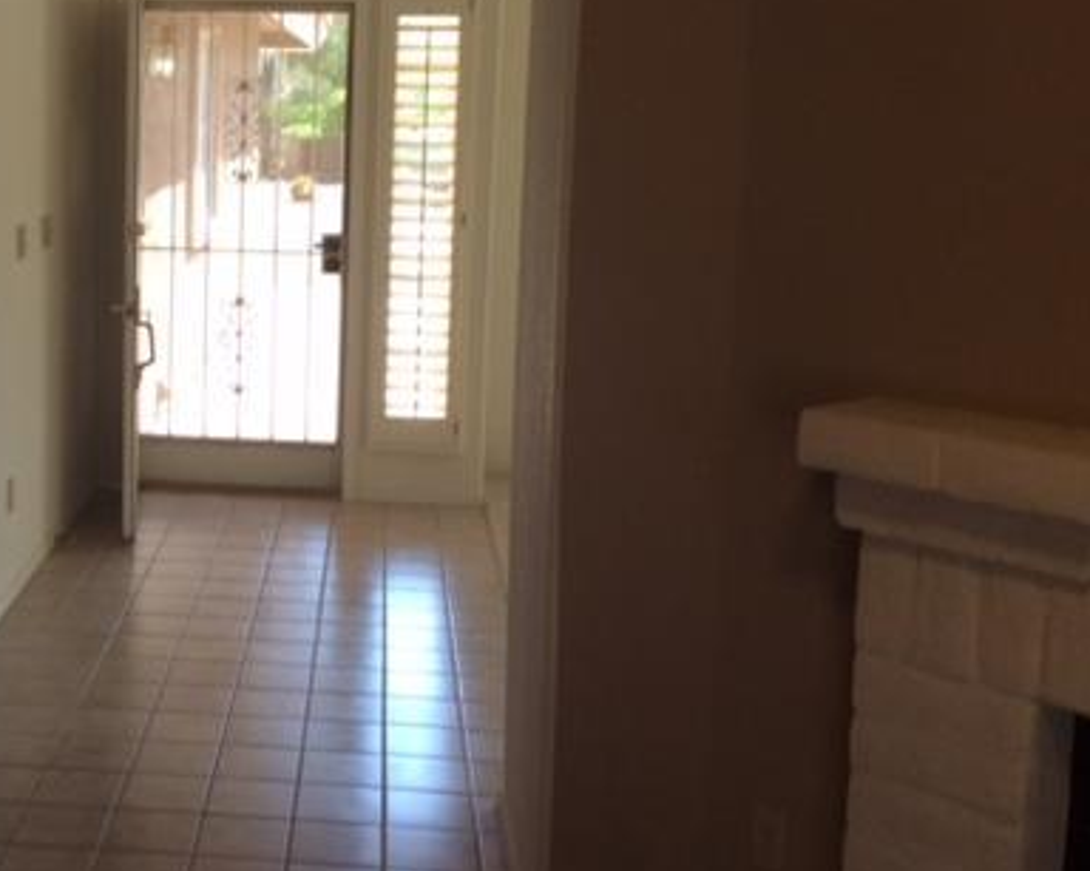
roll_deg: +0.2
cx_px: 190
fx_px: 1677
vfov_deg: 28.9
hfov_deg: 34.7
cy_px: 295
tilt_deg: -7.6
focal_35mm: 52
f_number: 2.4
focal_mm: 3.3
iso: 32
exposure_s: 1/40
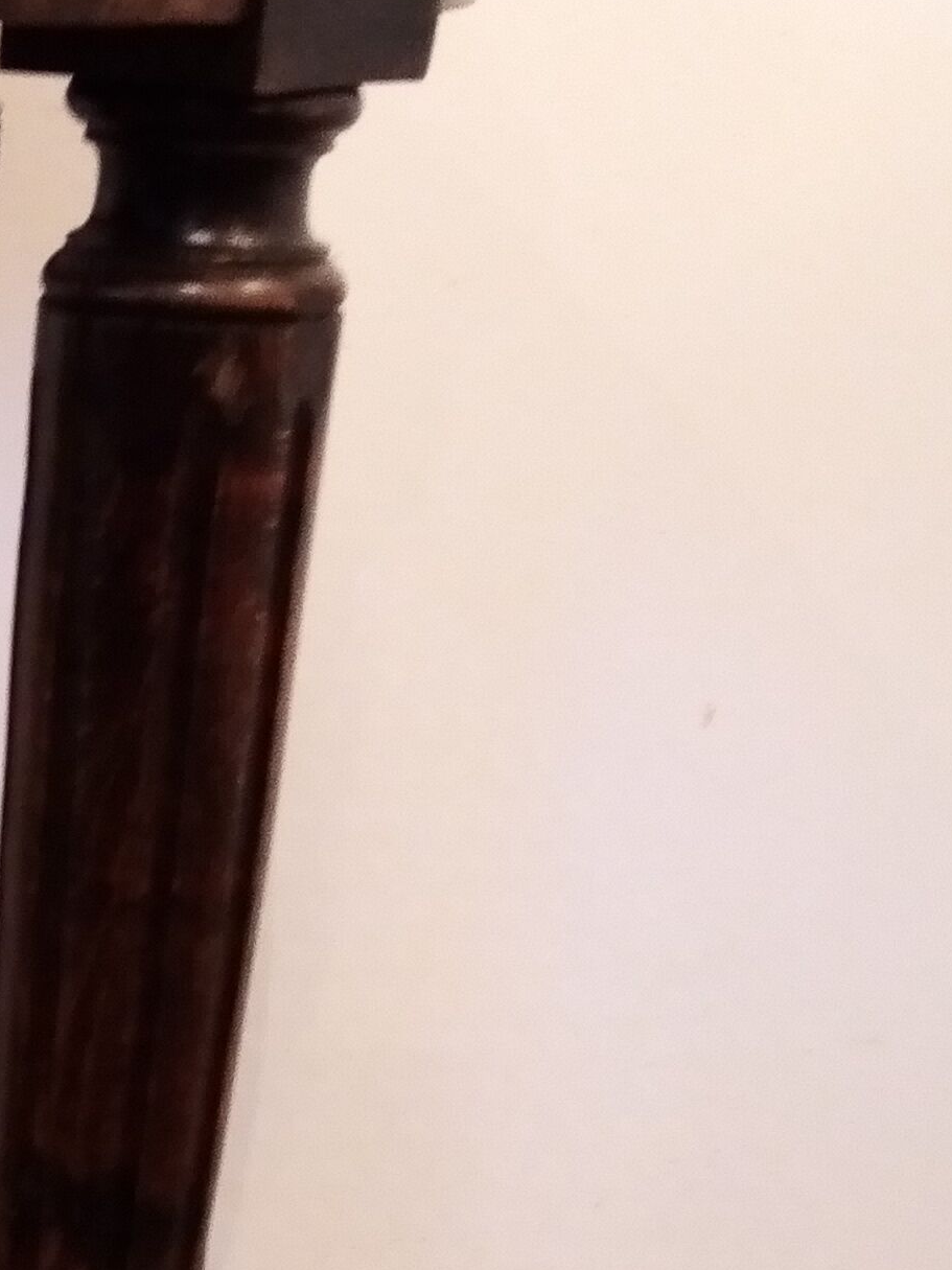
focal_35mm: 89
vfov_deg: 21.9
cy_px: 906
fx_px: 3264
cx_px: -613
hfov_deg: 15.0
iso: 463
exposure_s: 1/33.3
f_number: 1.8
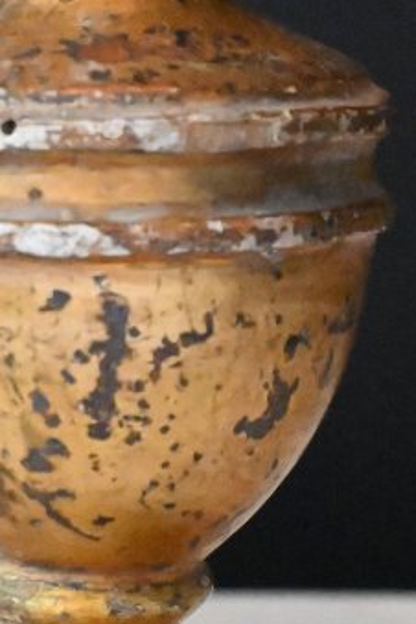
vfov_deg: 9.2
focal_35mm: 223
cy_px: -13
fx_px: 3865
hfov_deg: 6.2
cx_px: 88
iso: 12800
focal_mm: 42
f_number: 5.6
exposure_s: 1/40
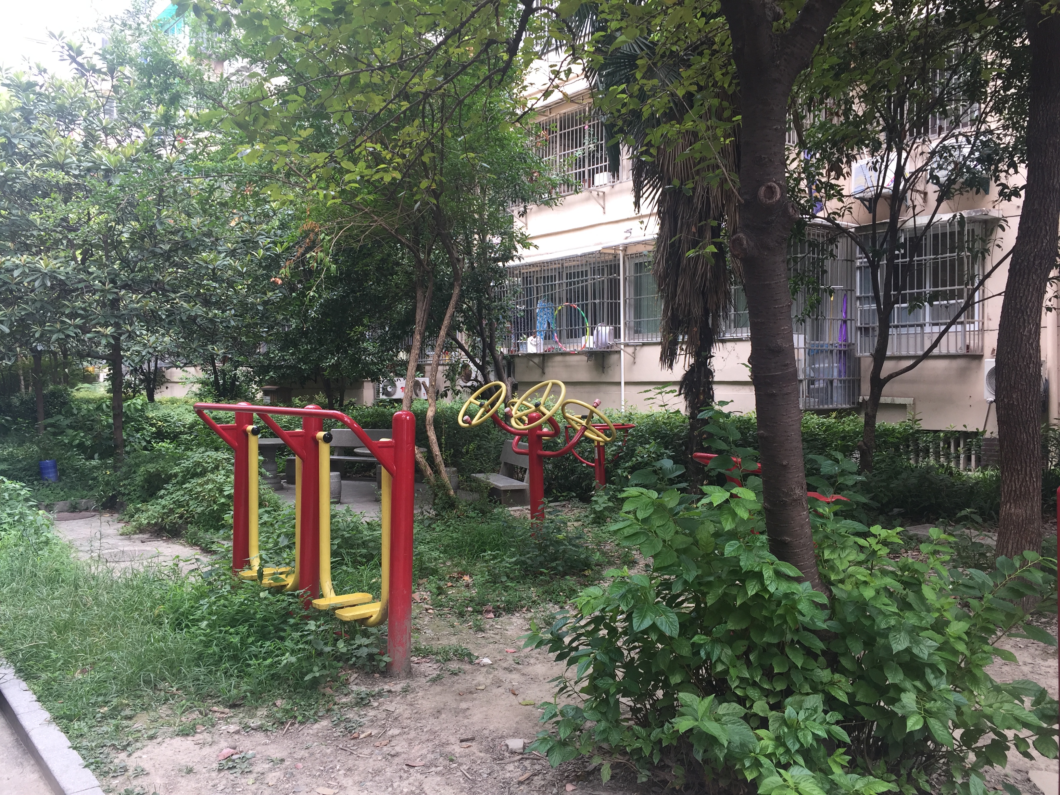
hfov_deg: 61.7
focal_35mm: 29
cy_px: 398
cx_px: 530
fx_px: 888
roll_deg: -1.7
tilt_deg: -0.9
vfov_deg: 48.2
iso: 32
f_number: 2.2
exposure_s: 1/60
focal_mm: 4.15
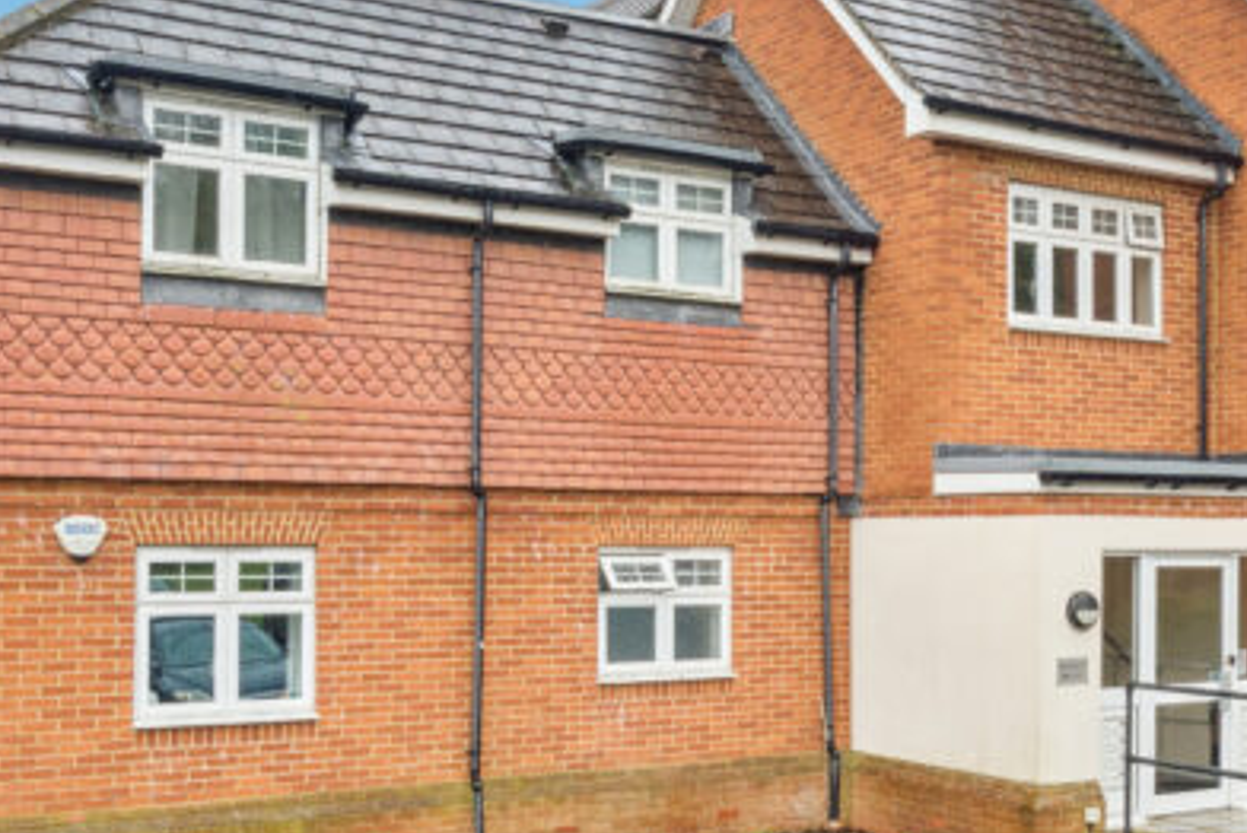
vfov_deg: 27.6
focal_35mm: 48
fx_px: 1674
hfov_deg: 39.8
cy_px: 615
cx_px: 926
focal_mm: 18.5
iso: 640
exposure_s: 1/125
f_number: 8
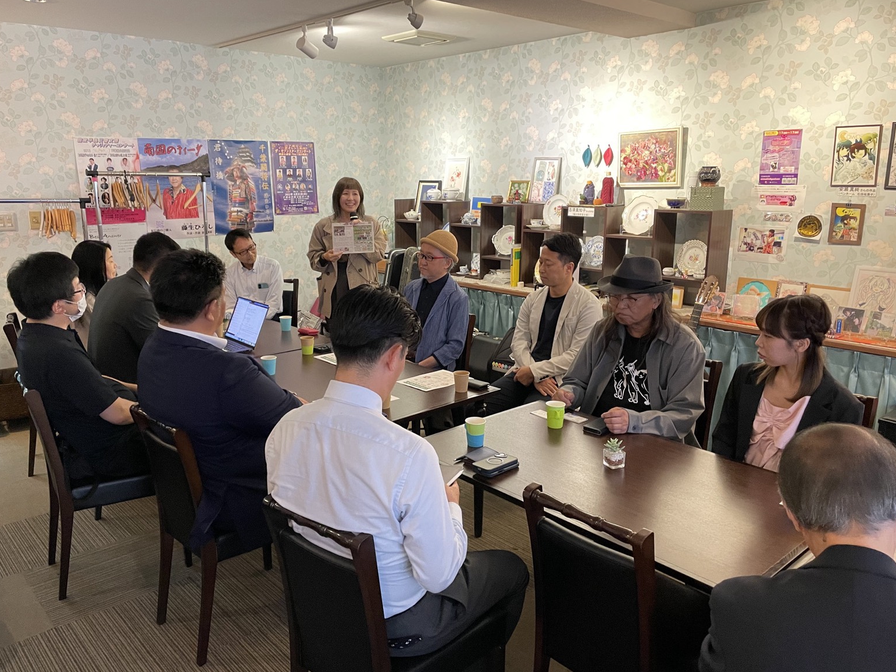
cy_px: 342
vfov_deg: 51.4
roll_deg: -0.1
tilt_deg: -12.0
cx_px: 443
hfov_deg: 65.3
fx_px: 699
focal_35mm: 27
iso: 250
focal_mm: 4.2
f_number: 1.6
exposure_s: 1/50
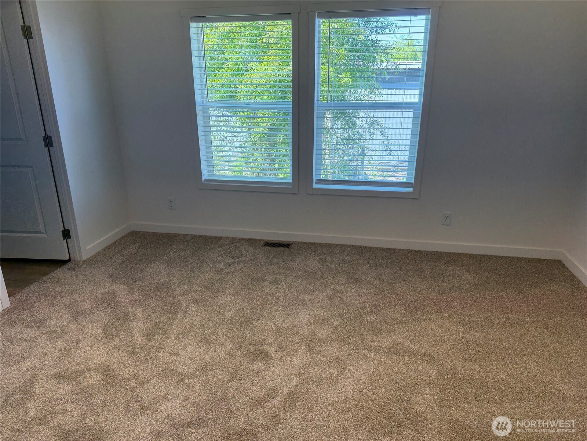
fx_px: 407
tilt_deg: -19.4
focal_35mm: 24
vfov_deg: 56.8
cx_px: 294
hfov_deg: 71.6
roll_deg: +0.7
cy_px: 220
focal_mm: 6.76
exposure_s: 1/157
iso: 100
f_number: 1.78
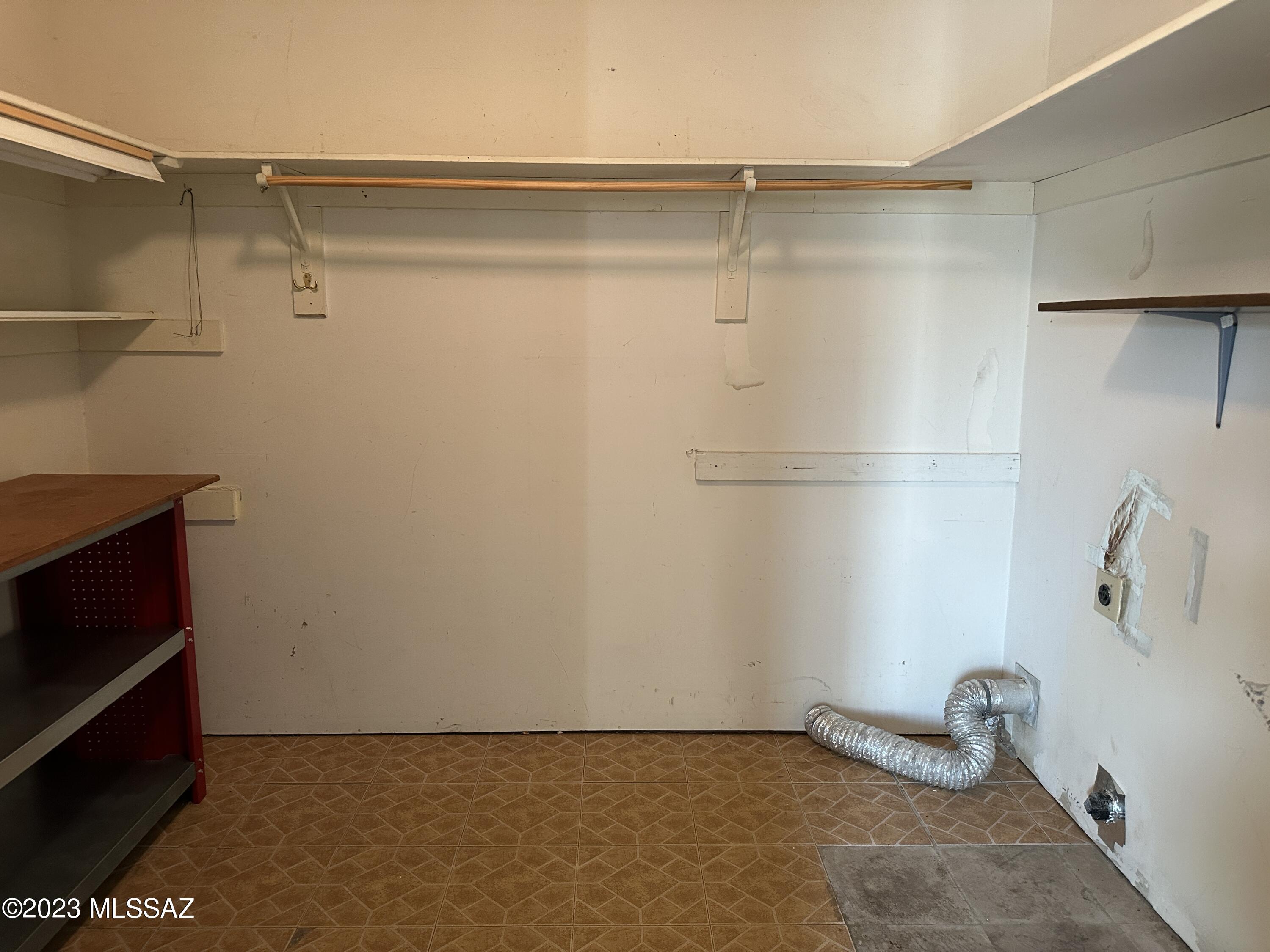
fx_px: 881
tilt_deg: -9.6
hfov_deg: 71.6
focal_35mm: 24
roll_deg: -0.5
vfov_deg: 56.8
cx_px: 635
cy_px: 476
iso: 320
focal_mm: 6.86
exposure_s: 1/60
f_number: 1.78
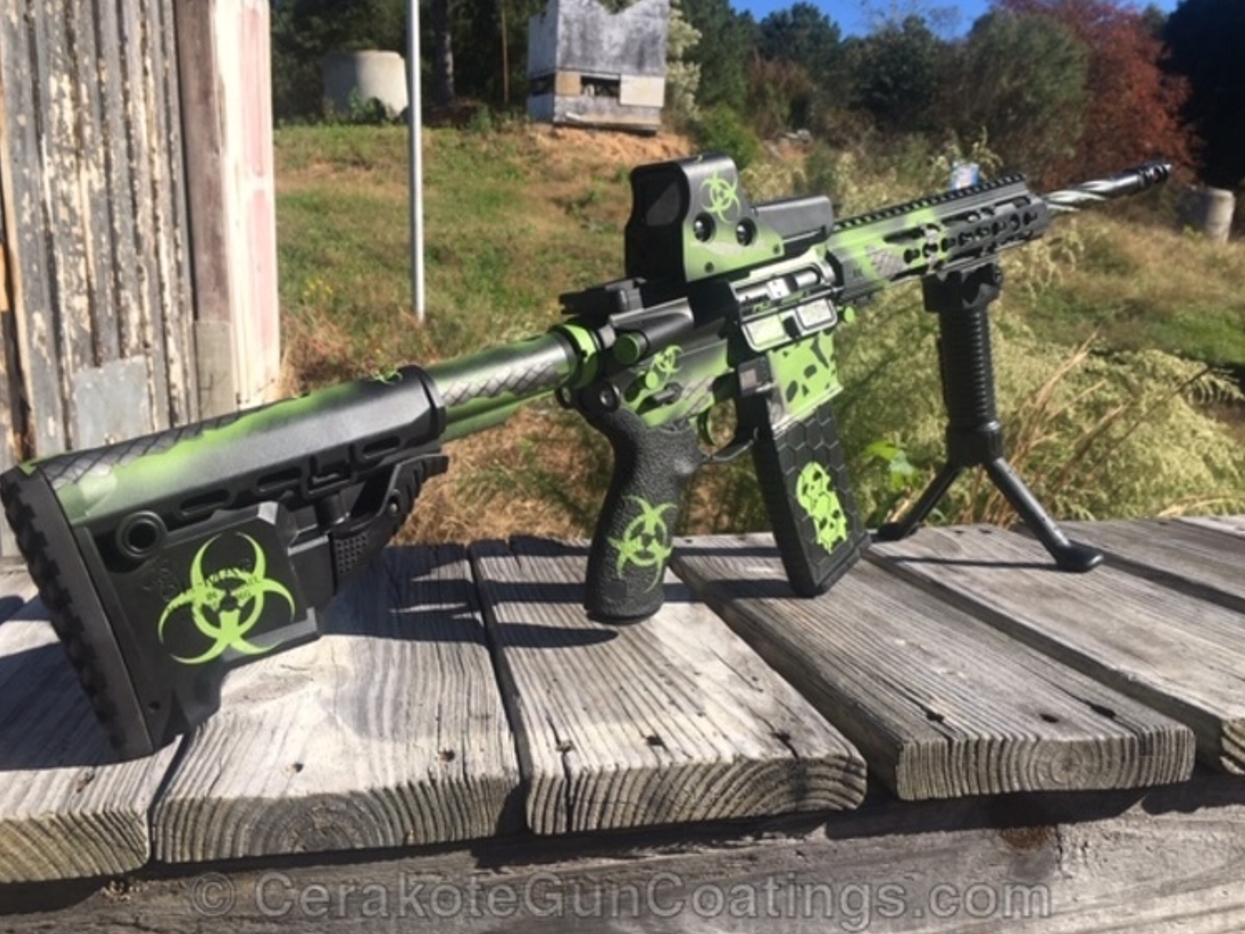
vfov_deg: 45.4
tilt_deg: -9.5
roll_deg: +1.4
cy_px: 473
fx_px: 1115
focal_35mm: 31
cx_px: 621
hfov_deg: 58.4
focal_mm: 4.15
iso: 25
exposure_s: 1/1451
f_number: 2.2
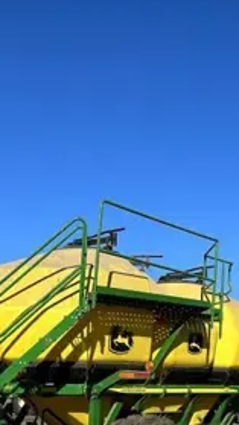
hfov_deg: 20.0
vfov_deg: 34.2
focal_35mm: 60
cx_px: 164
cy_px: 318
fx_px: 676
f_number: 1.78
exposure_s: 1/5848
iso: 80
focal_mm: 6.86
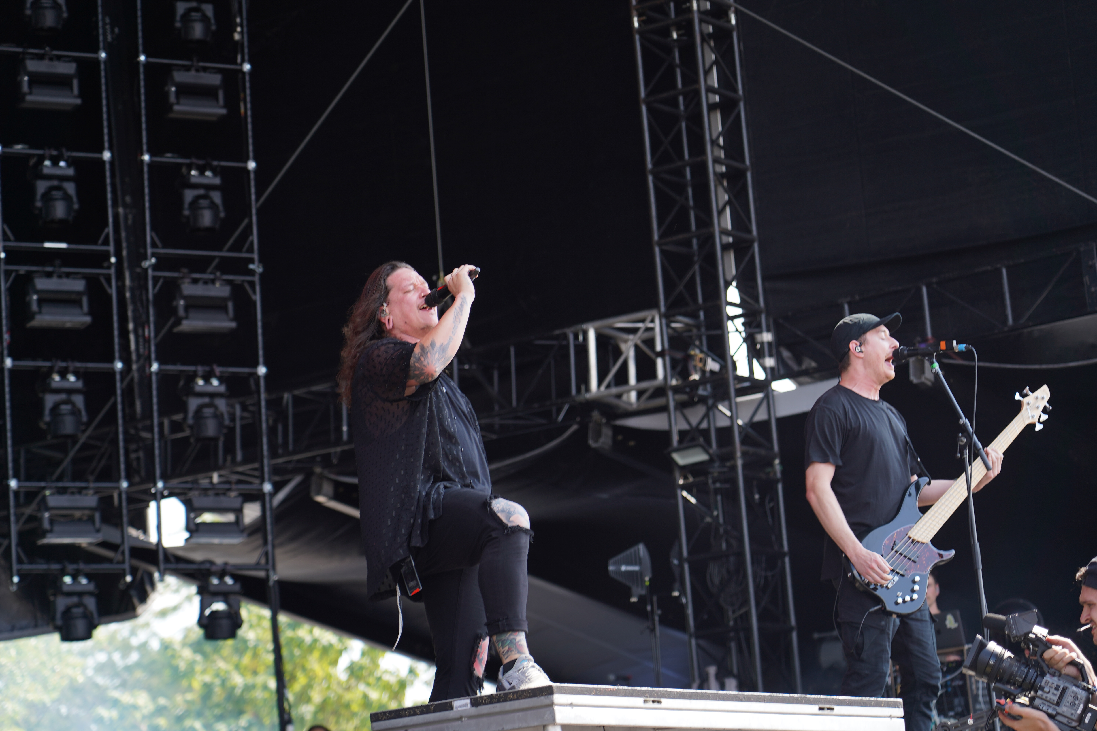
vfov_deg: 13.0
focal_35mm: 105
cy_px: 366
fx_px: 3199
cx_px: 548
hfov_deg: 19.5
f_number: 4.5
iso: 100
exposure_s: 1/160
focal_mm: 105
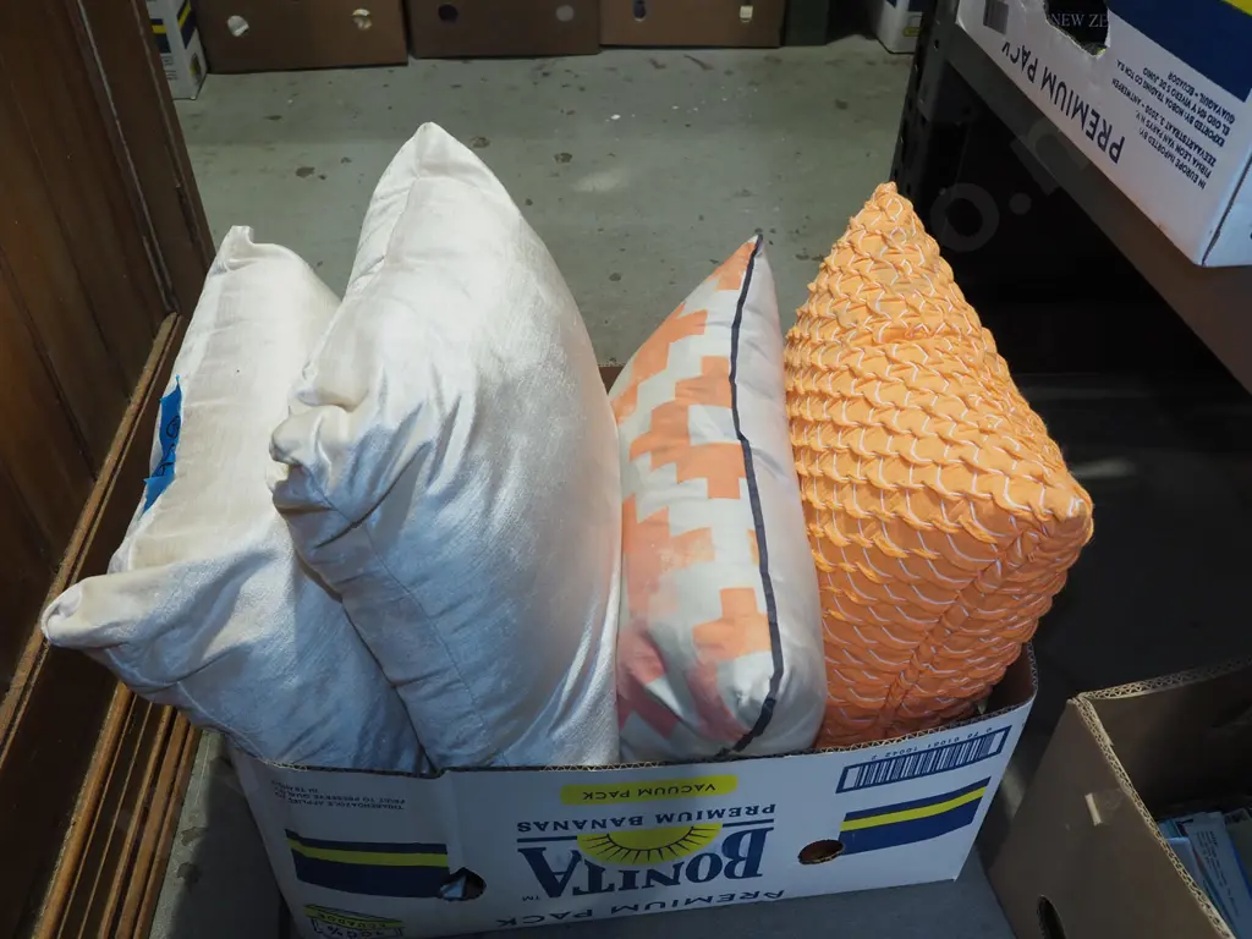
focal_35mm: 28
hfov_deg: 63.4
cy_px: 470
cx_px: 626
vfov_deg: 49.7
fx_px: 1013
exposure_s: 1/80
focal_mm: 14
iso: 1000
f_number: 5.6
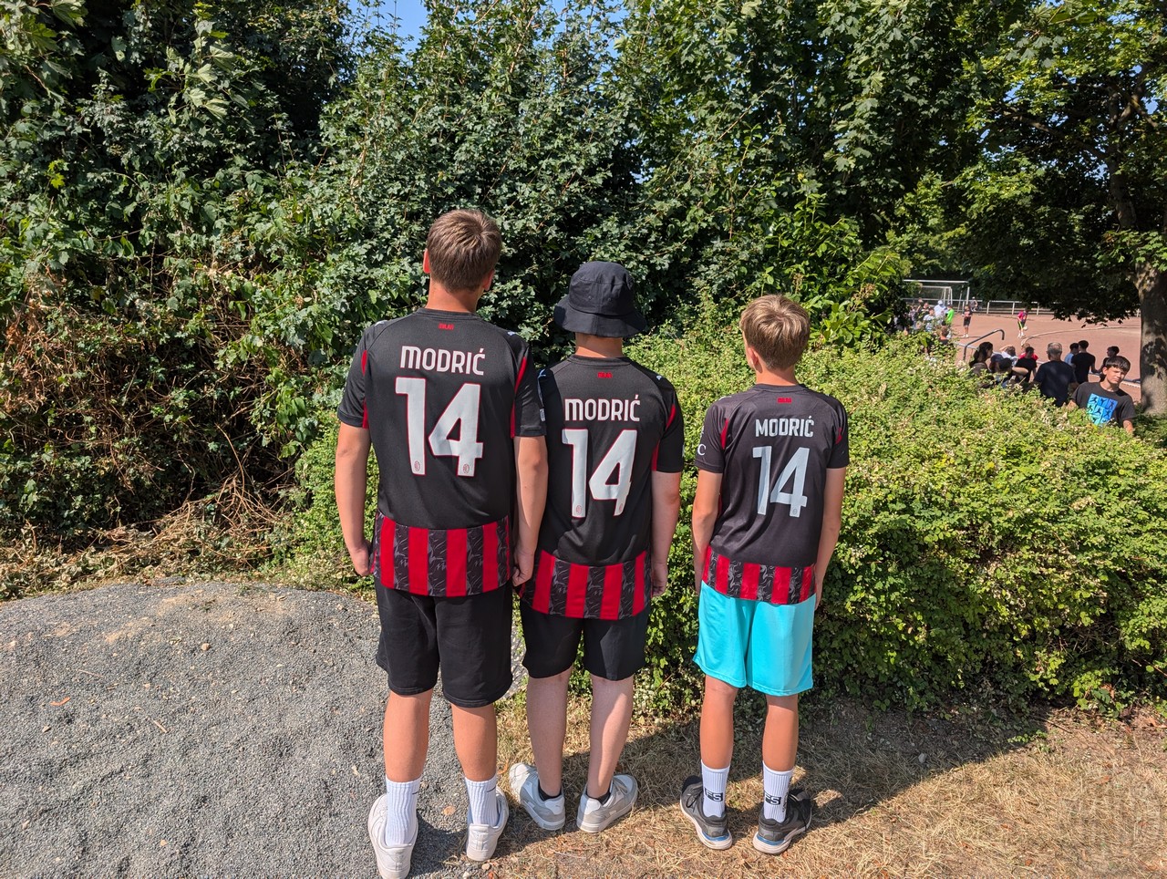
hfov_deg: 71.5
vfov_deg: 56.9
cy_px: 440
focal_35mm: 24
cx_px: 584
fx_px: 810
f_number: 1.68
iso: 20
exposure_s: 1/9346
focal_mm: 6.9
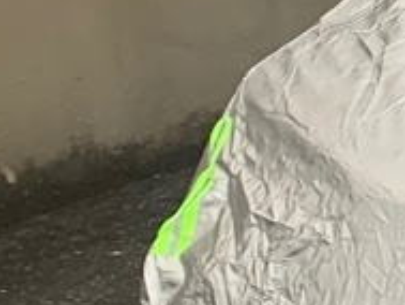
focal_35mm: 165
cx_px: 1191
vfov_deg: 9.0
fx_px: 1932
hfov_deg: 9.5
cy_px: 168
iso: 50
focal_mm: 4.25
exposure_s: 1/121
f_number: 1.8
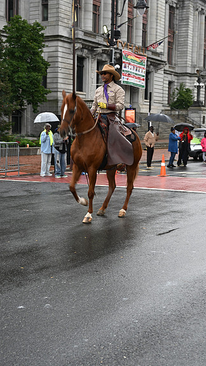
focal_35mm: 51
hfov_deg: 23.5
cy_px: 185
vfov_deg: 40.6
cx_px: 113
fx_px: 495
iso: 100
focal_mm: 48
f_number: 5
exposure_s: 1/60
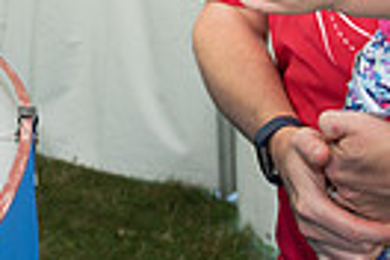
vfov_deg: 11.4
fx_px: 1202
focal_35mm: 111
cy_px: -222
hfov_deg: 18.0
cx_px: 18
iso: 100
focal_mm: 24
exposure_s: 1/200
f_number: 5
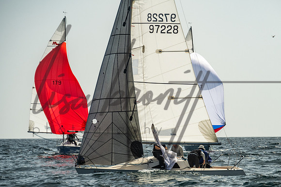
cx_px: 174
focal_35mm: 217
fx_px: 1696
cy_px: 127
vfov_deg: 6.3
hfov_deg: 9.5
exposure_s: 1/2000
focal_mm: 155
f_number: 6.3
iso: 320
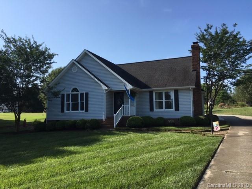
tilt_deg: +4.3
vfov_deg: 48.2
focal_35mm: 29
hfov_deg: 61.7
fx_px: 211
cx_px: 126
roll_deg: +0.6
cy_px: 94
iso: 25
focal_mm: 4.15
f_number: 2.2
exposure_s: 1/1221
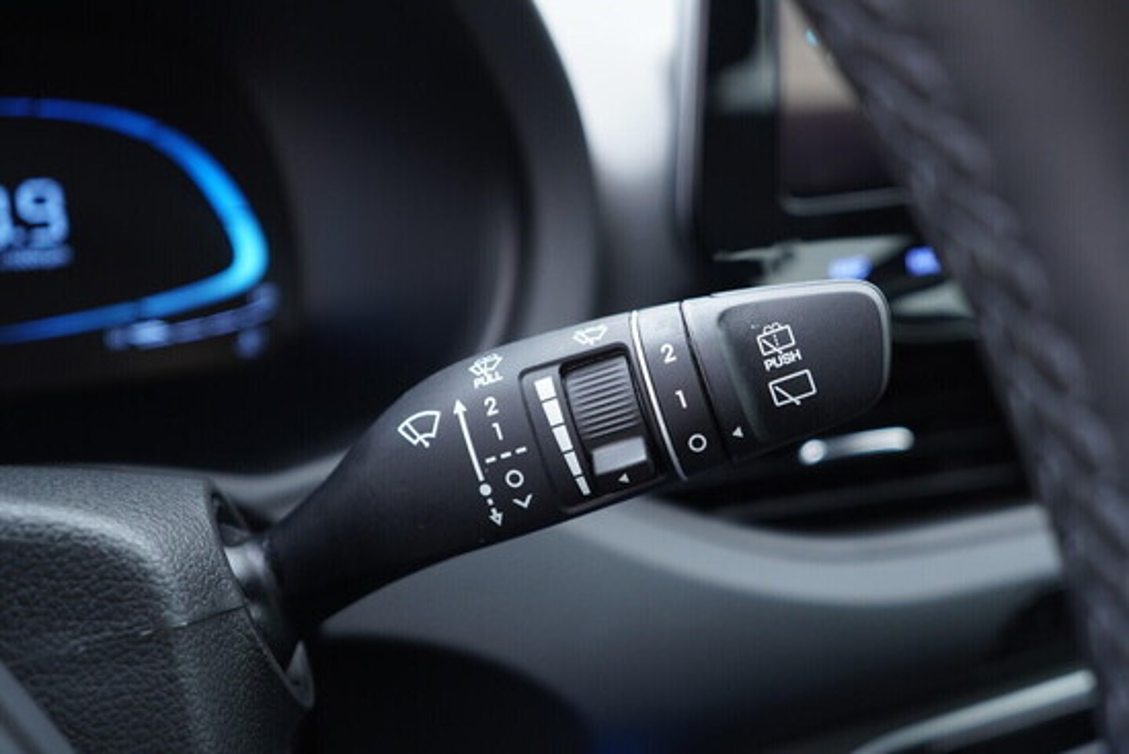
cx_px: 564
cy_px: 377
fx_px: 1129
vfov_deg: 36.9
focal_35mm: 36
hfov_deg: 53.1
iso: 400
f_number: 2.8
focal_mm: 24
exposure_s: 1/40
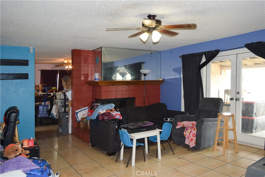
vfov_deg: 47.9
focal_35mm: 27
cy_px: 88
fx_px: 199
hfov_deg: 67.4
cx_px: 132
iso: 800
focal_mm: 18
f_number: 4.5
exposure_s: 1/80
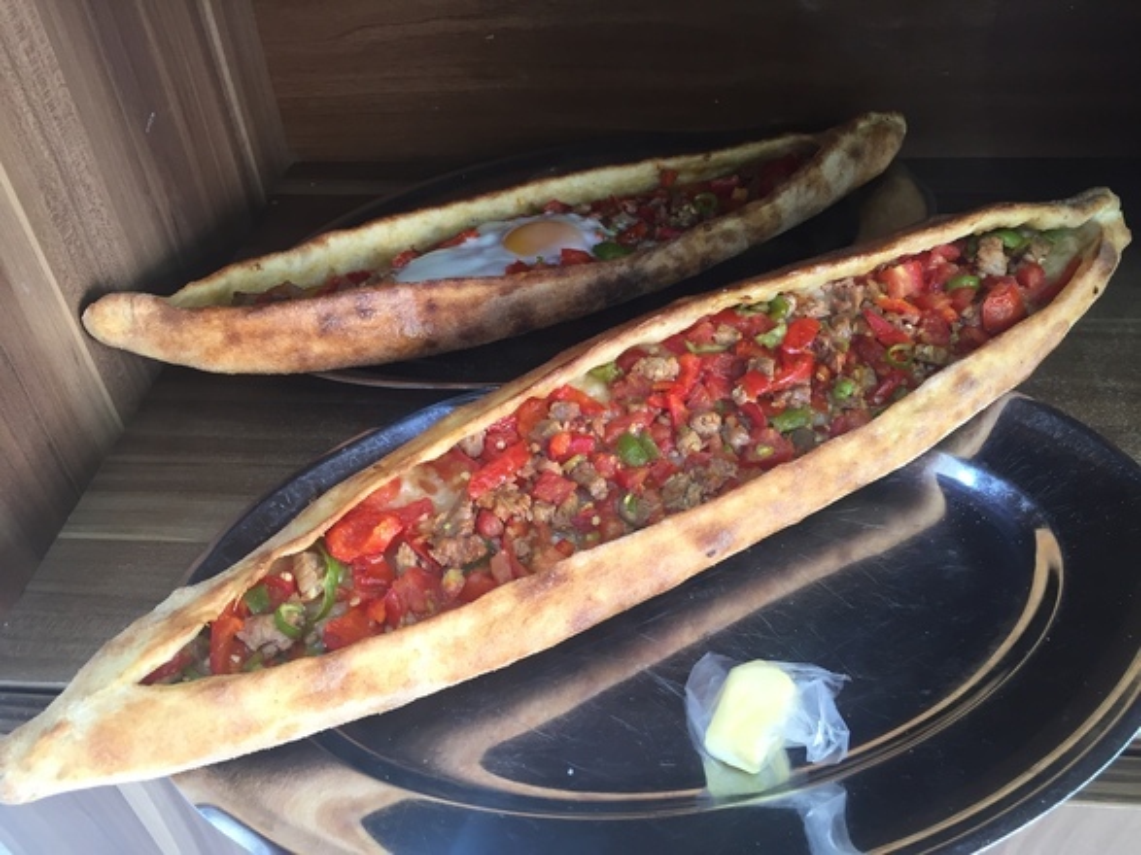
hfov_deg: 61.7
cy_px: 428
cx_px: 570
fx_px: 956
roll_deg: +2.5
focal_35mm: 29
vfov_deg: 48.2
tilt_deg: -41.6
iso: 80
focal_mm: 4.15
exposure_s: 1/33
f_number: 2.2
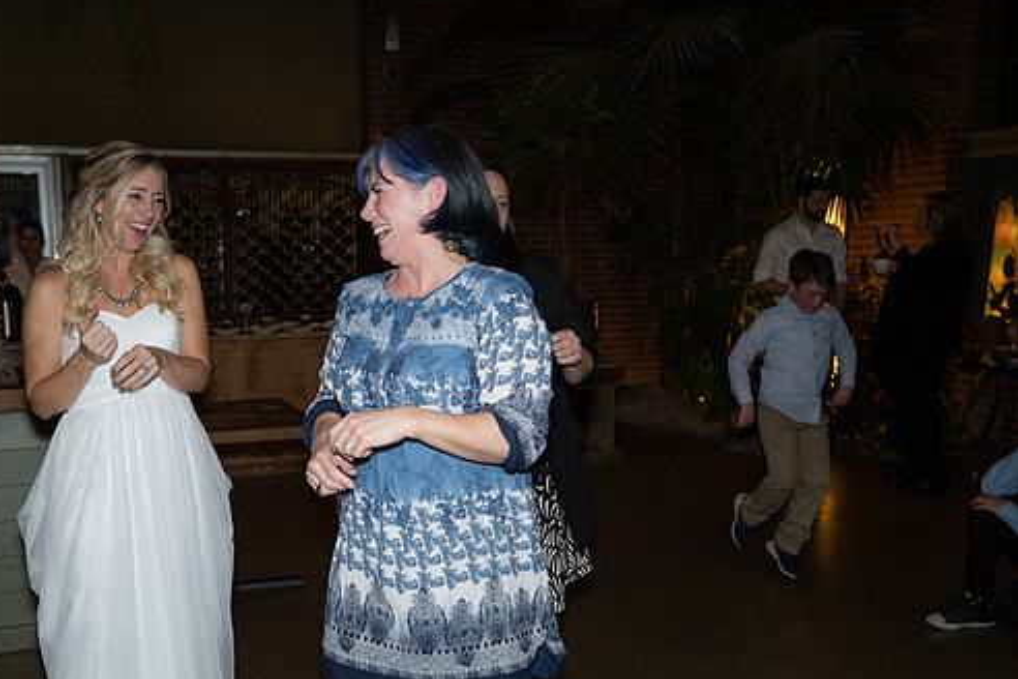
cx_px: 420
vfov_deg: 39.9
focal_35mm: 33
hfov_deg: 56.9
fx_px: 933
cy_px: 392
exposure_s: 1/250
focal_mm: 28
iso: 2500
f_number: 2.8
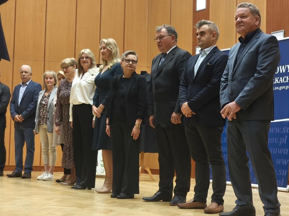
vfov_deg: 20.7
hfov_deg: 27.4
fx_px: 593
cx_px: 144
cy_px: 108
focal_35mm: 71
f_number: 1.9
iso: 1250
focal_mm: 7.1
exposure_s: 1/100
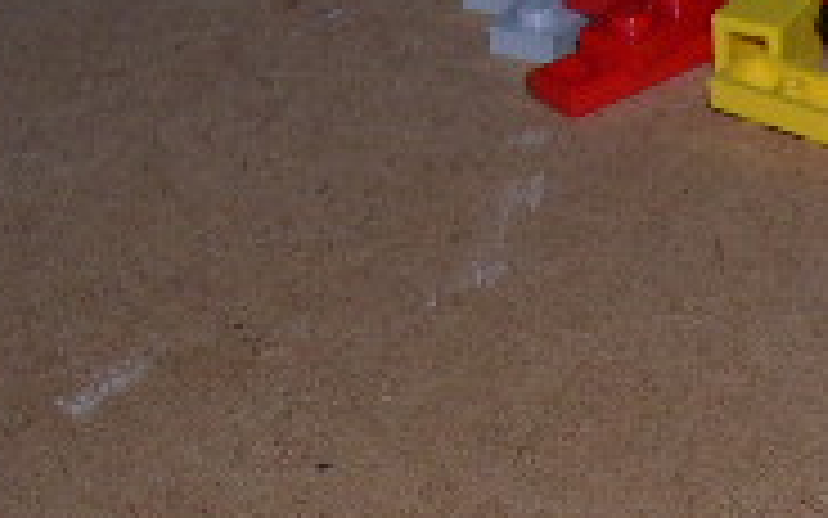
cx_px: 1084
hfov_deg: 14.3
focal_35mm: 140
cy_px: 874
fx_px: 3159
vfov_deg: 9.0
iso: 100
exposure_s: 1/60
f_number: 7.6
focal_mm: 8
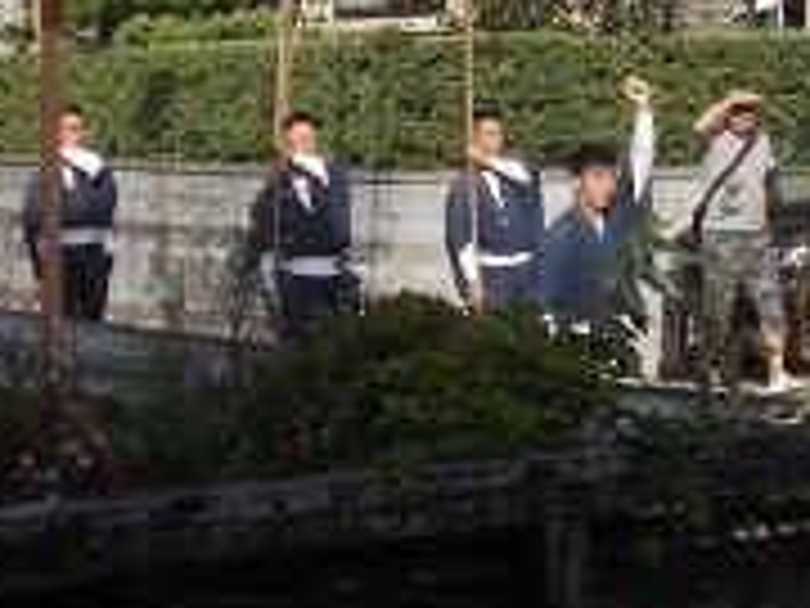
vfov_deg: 11.4
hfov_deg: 15.4
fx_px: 2995
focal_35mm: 128
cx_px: 358
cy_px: -59
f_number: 11.3
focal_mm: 9
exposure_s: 1/100
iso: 80
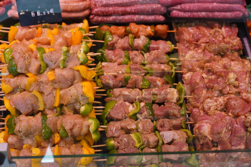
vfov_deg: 27.0
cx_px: 126
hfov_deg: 39.6
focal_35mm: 50
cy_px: 84
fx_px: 349
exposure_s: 1/160
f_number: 4
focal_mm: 50
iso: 800
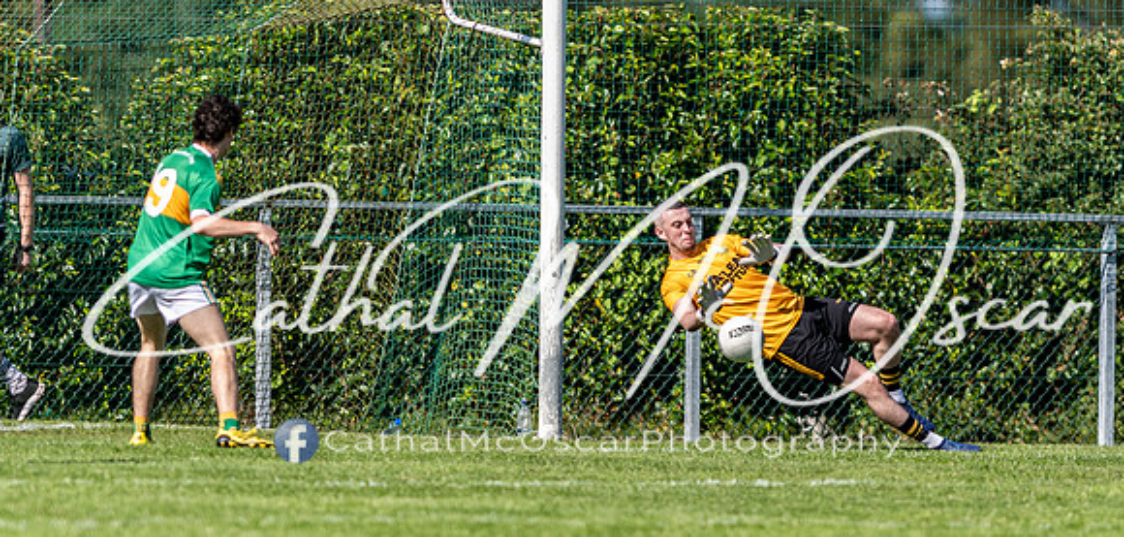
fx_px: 18635
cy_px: 376
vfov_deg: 1.7
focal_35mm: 647
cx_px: 745
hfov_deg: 3.5
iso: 180
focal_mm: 300
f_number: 2.8
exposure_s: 1/2500
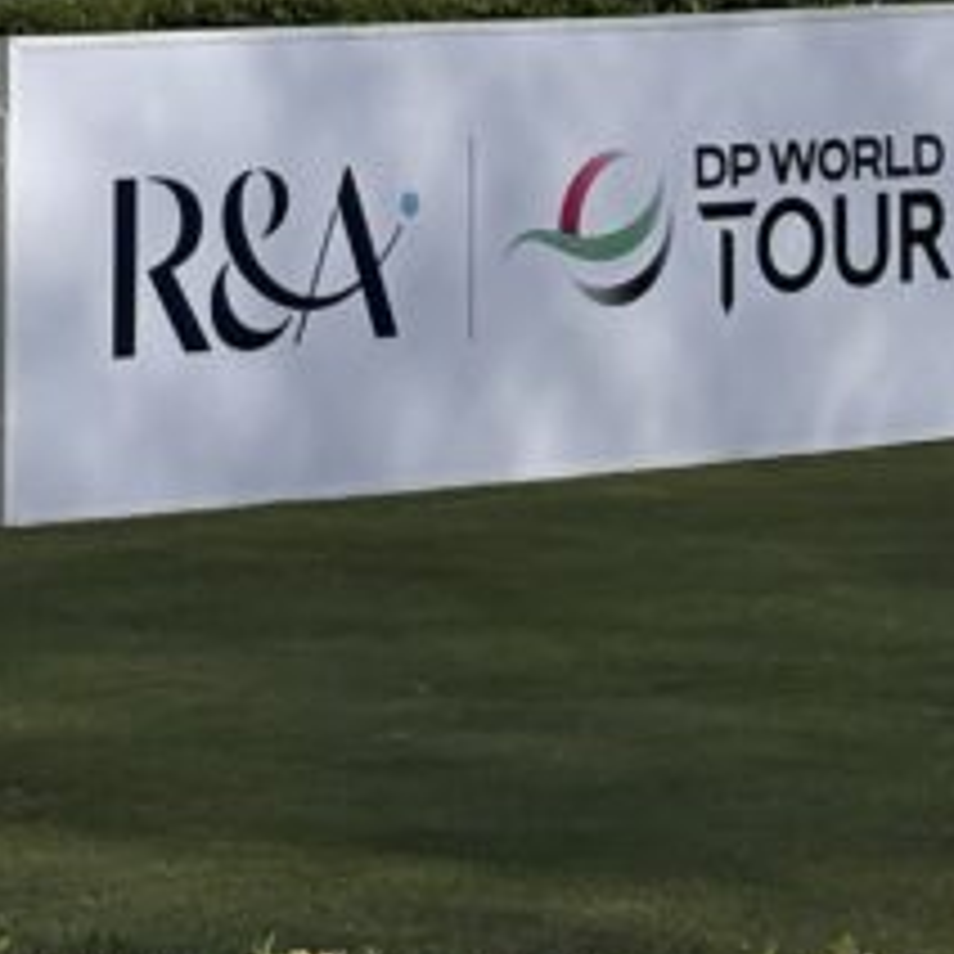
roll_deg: +1.4
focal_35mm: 222
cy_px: -850
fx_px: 6922
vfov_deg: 7.6
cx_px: 1066
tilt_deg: +7.1
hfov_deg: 7.8
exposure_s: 1/4630
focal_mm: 5.96
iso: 40
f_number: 1.6
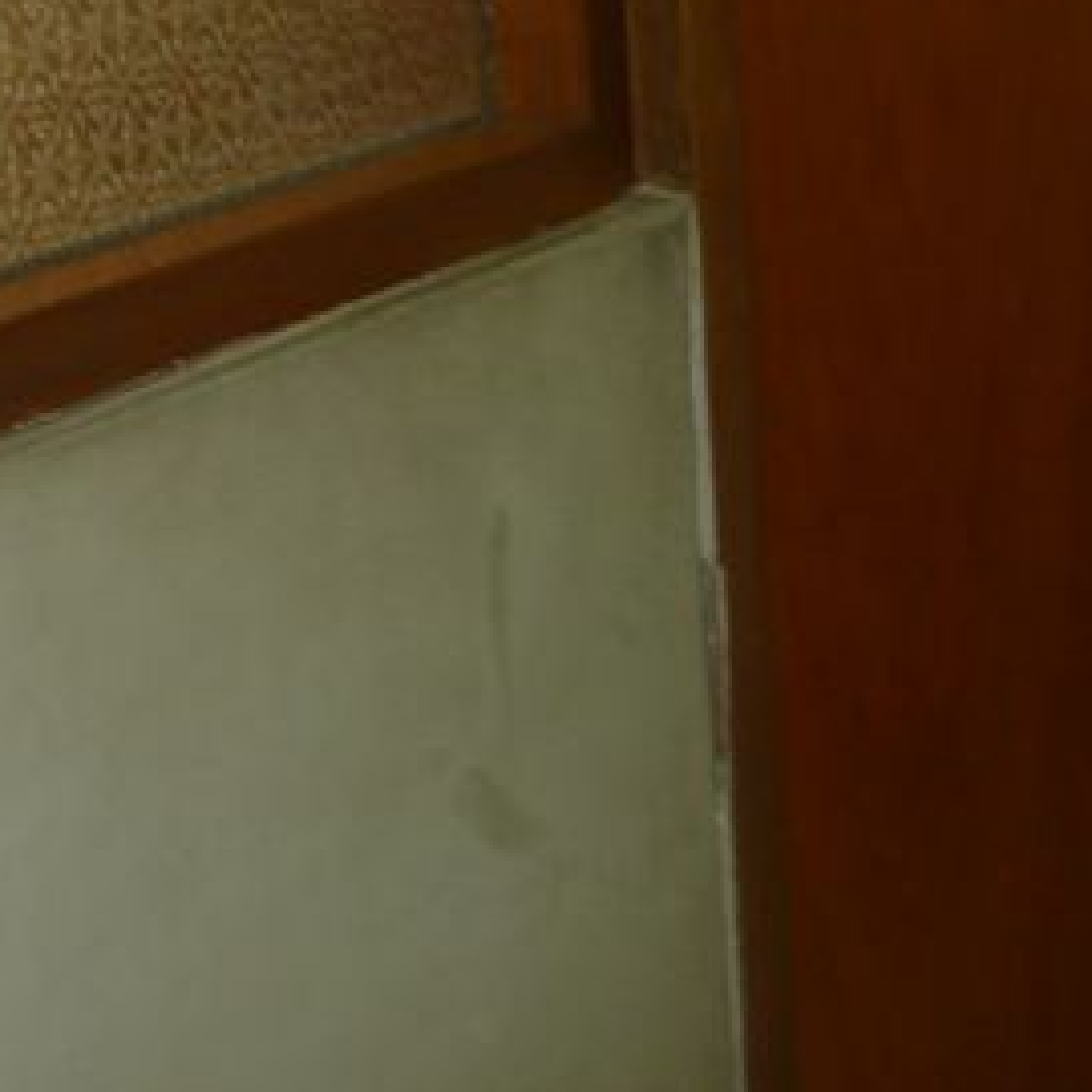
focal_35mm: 108
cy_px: -384
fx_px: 3855
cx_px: -926
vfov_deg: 15.3
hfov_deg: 14.1
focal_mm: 5.5
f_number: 2.8
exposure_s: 1/30
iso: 100
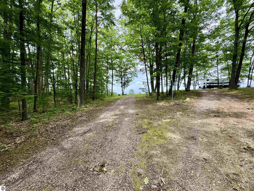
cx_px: 127
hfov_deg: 102.1
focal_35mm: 14
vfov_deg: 85.7
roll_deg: +1.4
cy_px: 96
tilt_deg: +0.4
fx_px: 103
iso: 40
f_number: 2.2
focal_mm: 2.22
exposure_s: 1/304
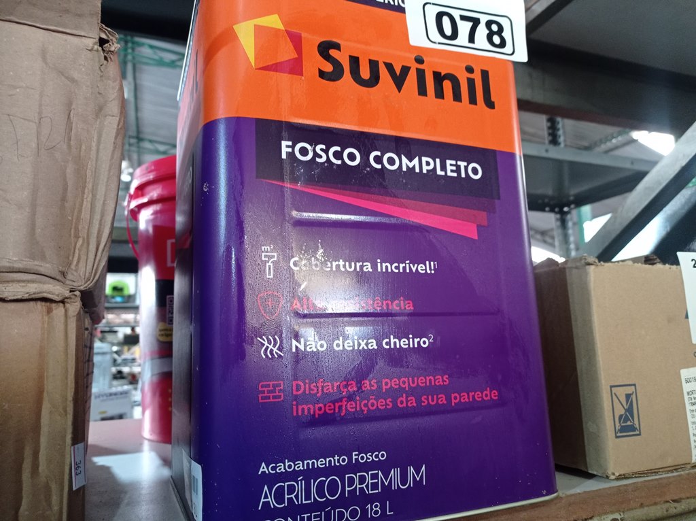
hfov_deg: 63.5
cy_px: 260
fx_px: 562
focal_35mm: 28
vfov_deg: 49.7
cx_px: 348
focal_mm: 4.7
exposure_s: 1/24
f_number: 1.79
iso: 504
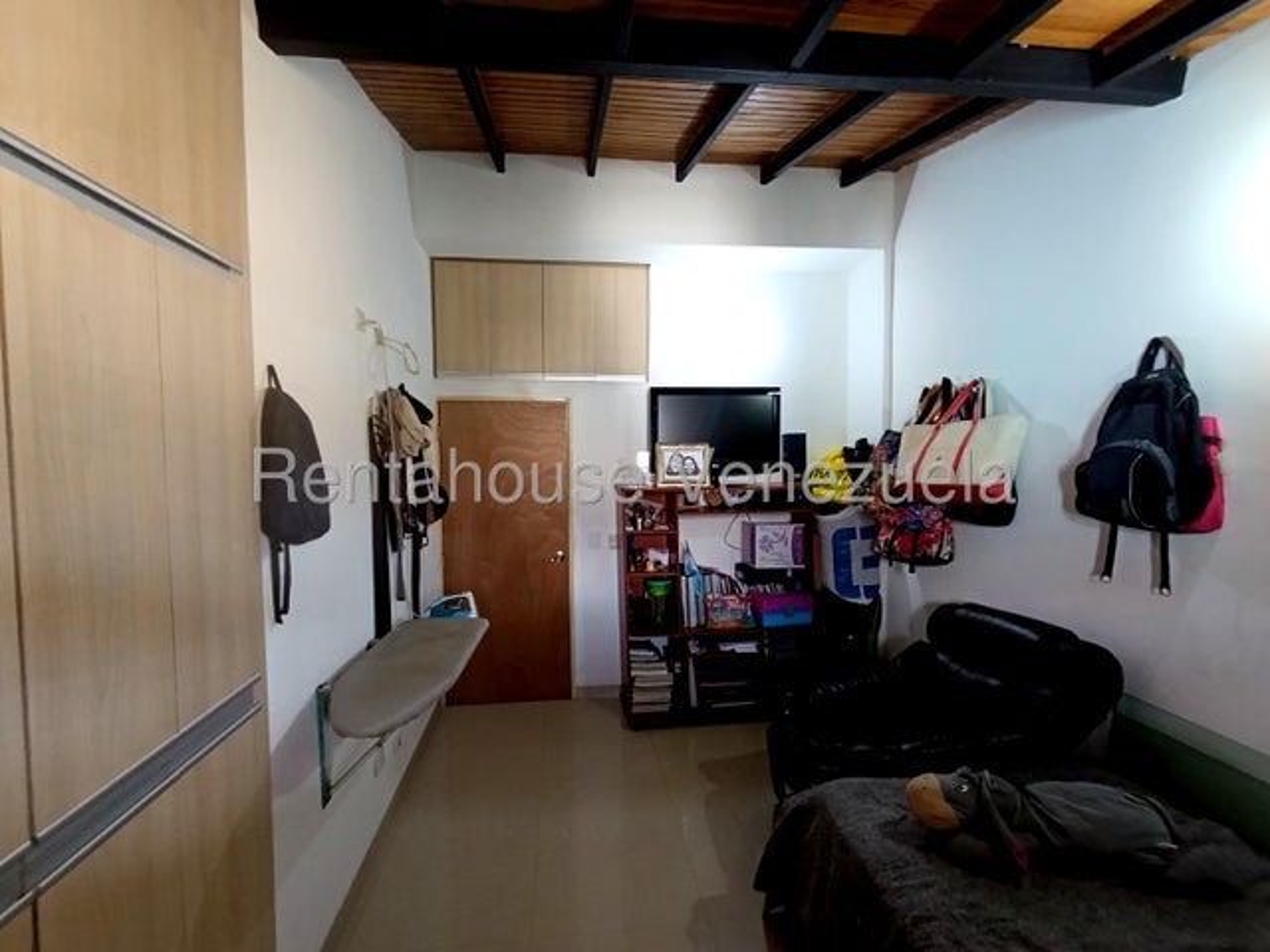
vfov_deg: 78.1
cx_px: 635
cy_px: 476
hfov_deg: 94.5
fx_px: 587
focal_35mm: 16
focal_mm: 1.65
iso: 640
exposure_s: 1/33.3
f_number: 2.2
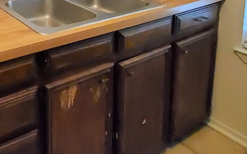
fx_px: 249
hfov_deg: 42.1
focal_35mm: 37
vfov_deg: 27.4
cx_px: -22
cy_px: -57
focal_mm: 1.8
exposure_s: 1/29
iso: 1000
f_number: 2.2
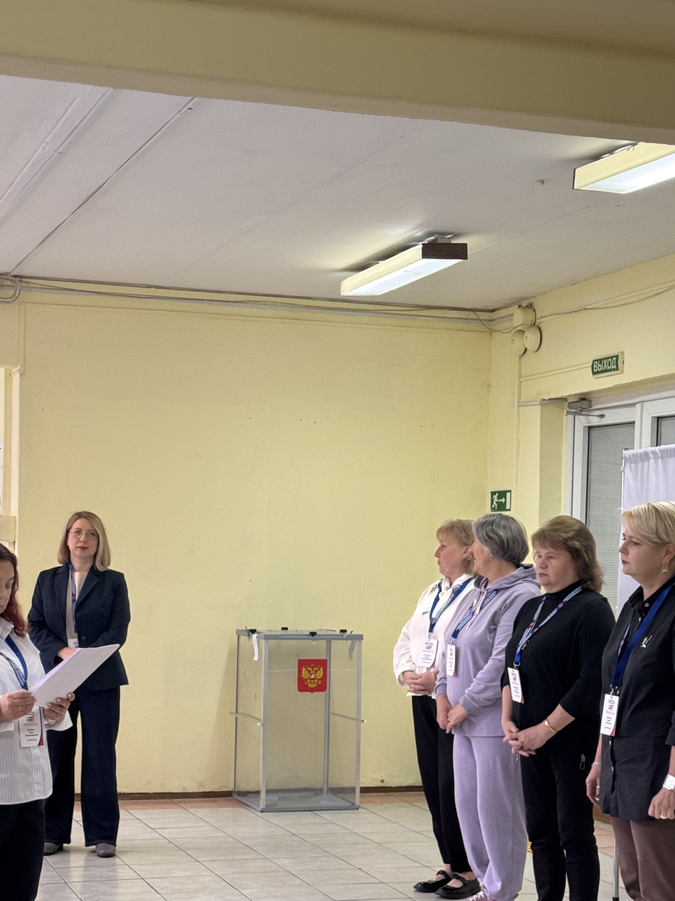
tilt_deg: -0.9
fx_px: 1716
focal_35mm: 66
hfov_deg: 22.3
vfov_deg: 29.2
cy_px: 582
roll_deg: -1.2
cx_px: 320
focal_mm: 6.76
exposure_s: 1/50
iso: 125
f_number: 1.78
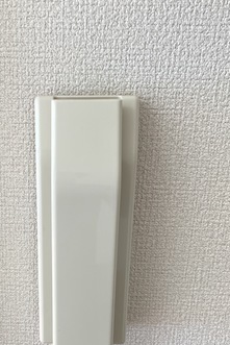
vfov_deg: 39.2
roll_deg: -0.4
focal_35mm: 49
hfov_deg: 27.2
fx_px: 469
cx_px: 59
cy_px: 260
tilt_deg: -24.4
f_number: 1.8
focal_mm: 4.25
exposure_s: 1/100
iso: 32
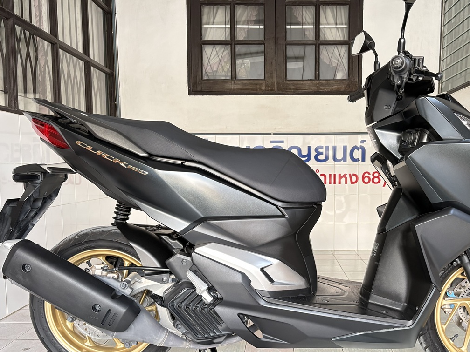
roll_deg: +0.5
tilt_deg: -5.7
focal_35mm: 33
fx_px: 448
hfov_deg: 55.1
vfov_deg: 42.7
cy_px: 213
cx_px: 276
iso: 320
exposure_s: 1/60
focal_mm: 5.96
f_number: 1.6
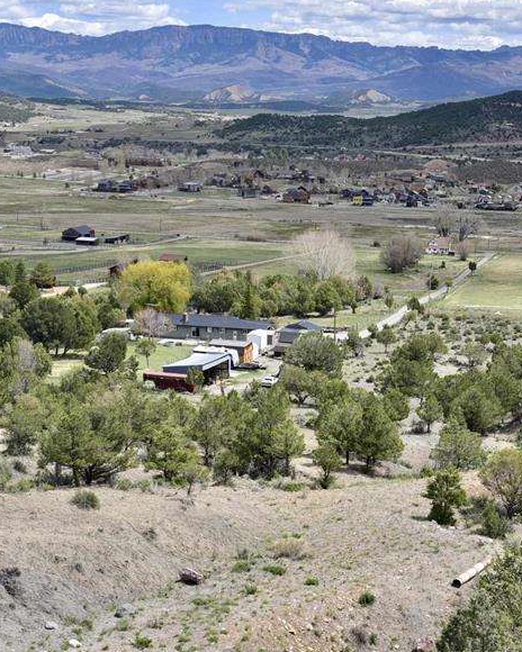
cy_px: 372
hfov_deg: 26.1
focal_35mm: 58
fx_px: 1120
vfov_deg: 32.4
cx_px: 348
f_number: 4.5
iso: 400
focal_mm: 35
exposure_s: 1/4000
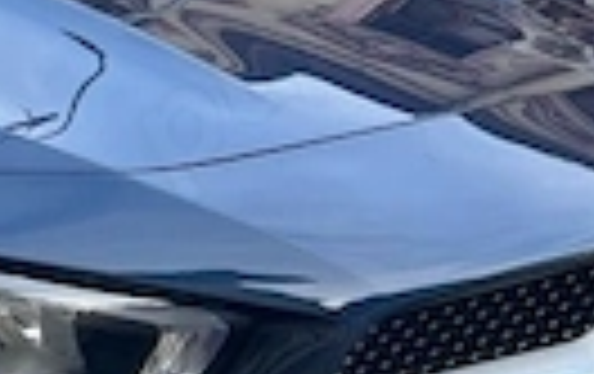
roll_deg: +1.0
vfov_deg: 10.4
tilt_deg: -4.7
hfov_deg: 16.1
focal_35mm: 125
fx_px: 2027
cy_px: -23
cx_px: -94
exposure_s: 1/164
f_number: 1.5
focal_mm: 5.7
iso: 40
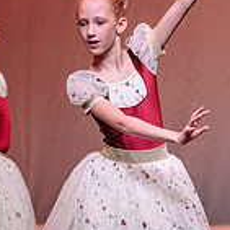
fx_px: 5480
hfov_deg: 2.4
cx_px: 414
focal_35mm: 729
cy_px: 110
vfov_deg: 2.4
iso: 1250
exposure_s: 1/500
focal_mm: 200
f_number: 2.8
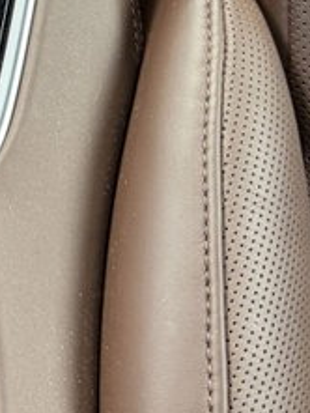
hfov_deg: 12.5
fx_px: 1324
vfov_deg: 16.1
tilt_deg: -62.4
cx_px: -190
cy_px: -224
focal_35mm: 111
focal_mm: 6.76
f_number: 1.78
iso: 400
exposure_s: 1/60
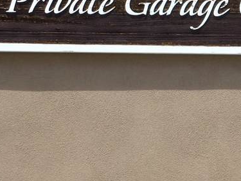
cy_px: 28
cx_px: 157
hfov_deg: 8.3
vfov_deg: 6.2
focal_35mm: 239
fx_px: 1663
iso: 100
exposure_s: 1/500
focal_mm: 12.5
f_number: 5
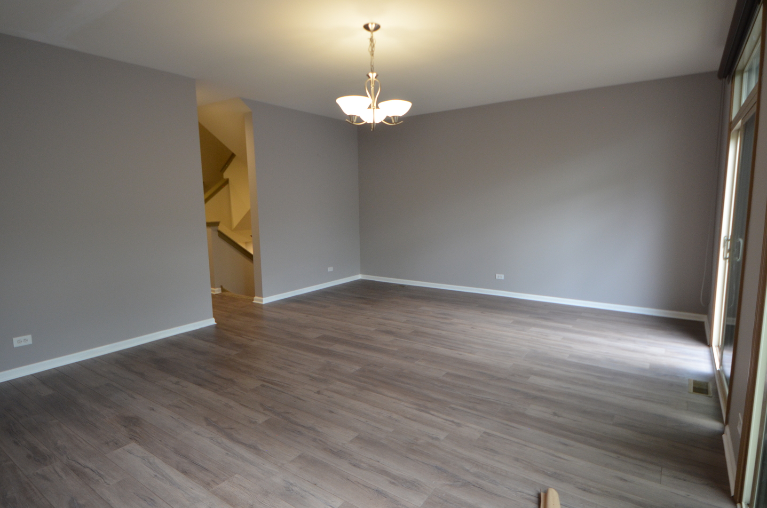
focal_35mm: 20
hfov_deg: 85.5
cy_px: 254
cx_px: 384
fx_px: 415
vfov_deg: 63.0
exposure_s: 1/50
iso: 800
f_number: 5
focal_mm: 13
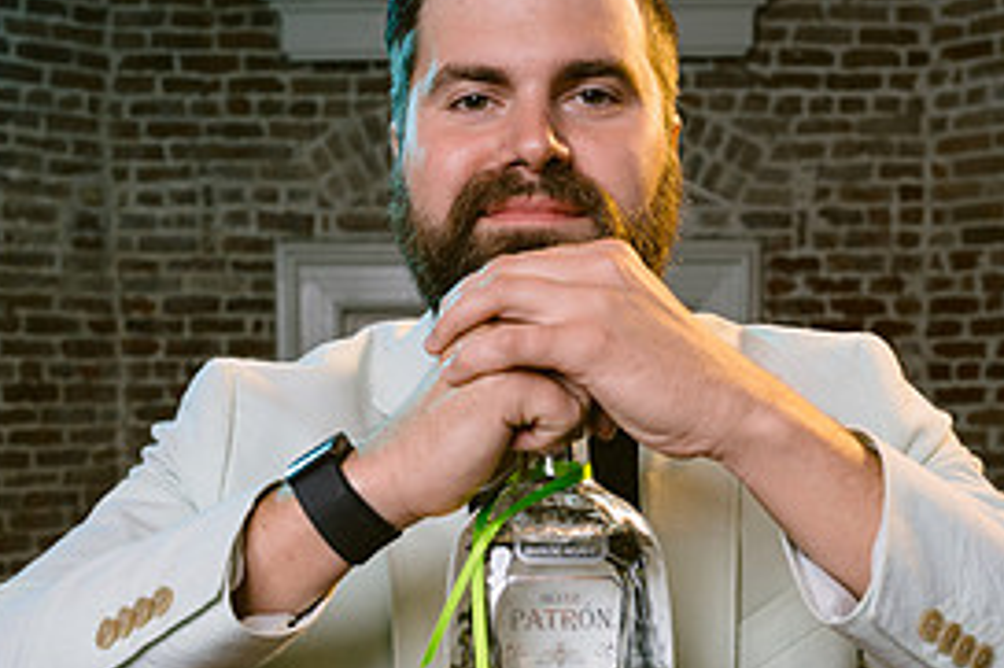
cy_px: 594
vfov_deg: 22.8
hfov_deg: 34.5
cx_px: 528
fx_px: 1617
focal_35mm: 58
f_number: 5.6
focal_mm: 35
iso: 200
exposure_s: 1/125
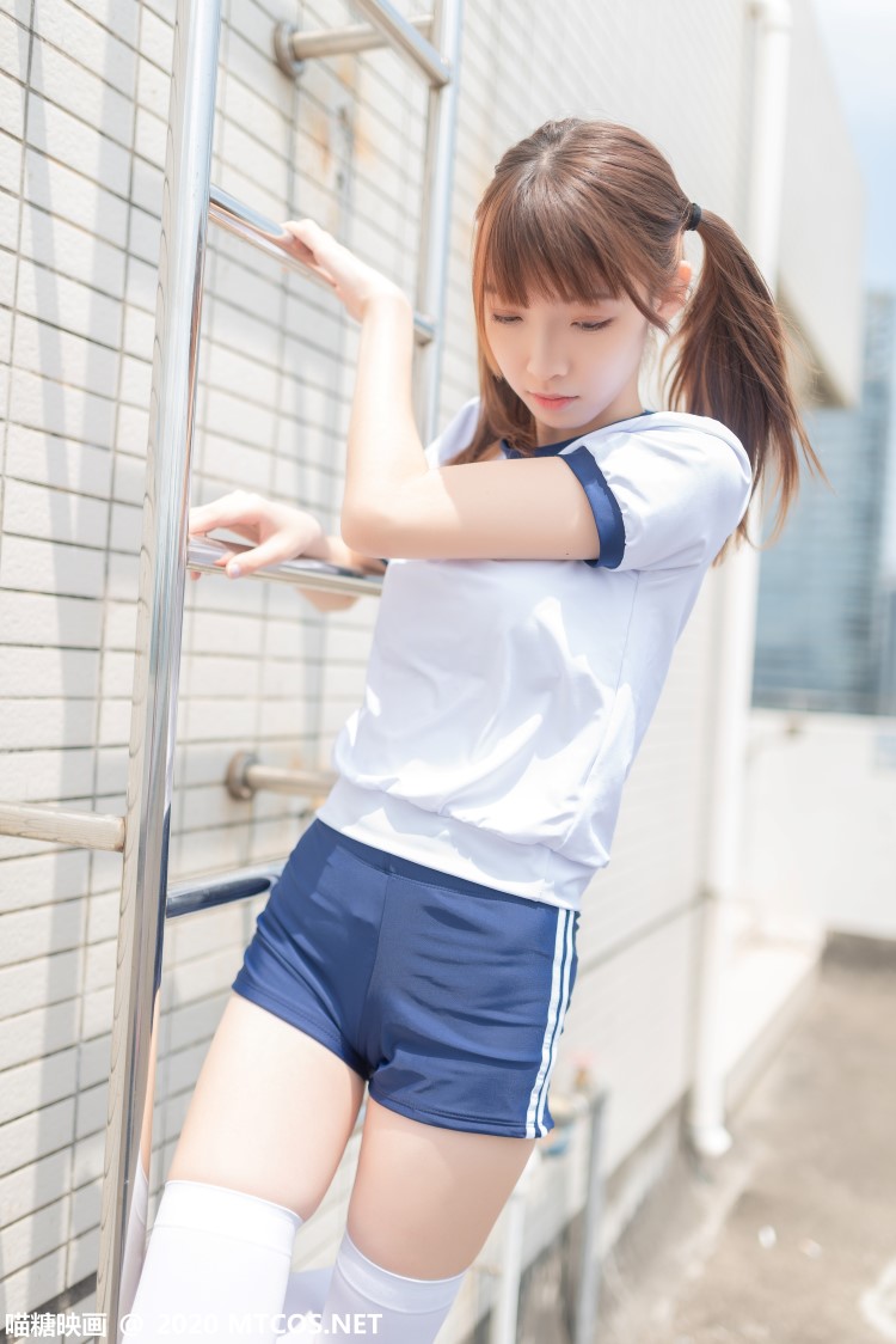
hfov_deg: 37.9
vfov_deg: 54.4
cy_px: 672
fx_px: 1306
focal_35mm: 35
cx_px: 448
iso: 100
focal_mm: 35
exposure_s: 1/2500
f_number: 1.8
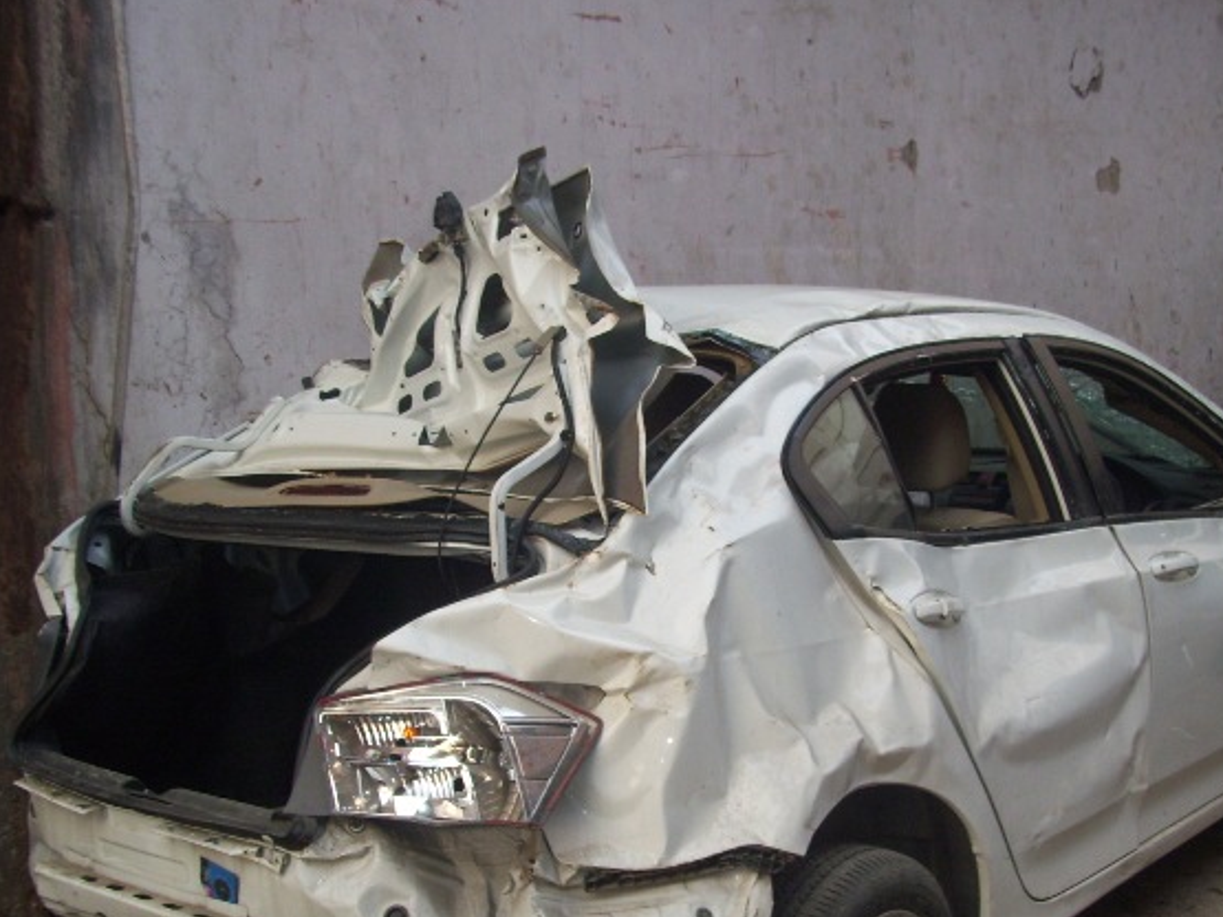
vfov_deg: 29.5
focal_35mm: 49
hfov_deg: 38.8
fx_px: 1731
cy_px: 613
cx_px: 723
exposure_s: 1/40
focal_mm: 5.7
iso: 80
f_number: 2.9
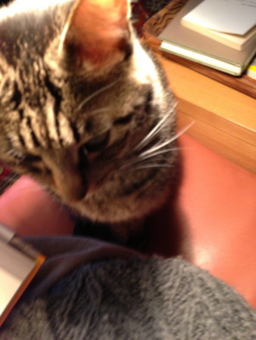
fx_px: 325
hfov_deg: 43.0
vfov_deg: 55.3
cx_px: 128
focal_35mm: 33
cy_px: 170
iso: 320
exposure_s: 1/20
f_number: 2.4
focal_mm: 4.13
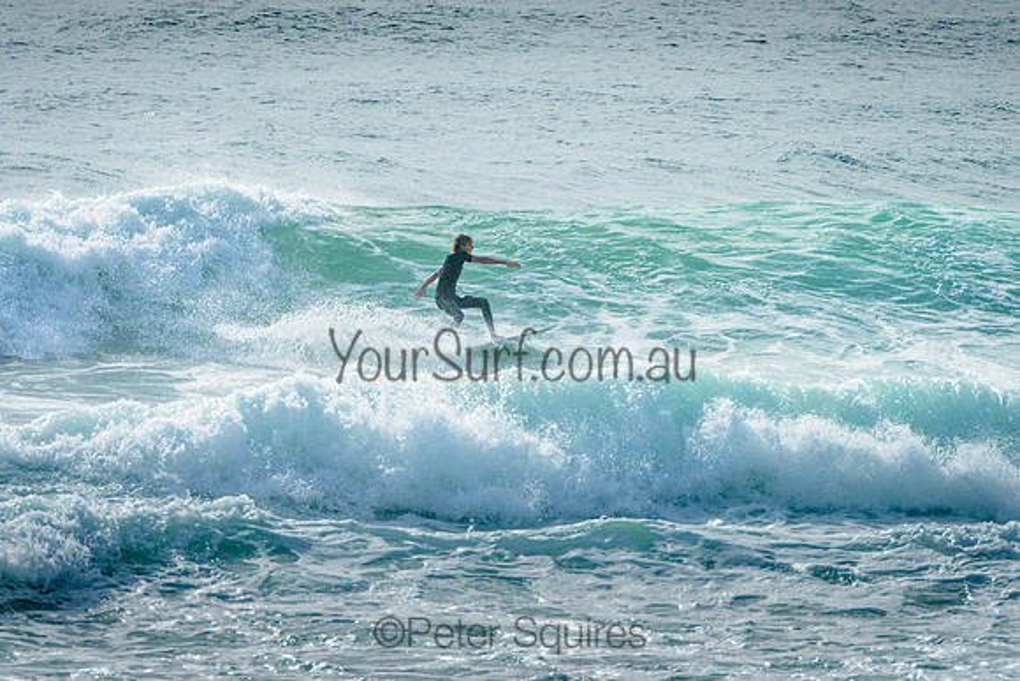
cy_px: 264
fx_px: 13898
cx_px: 500
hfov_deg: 4.2
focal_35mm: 490
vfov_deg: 2.8
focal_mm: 400
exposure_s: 1/1600
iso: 200
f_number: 9
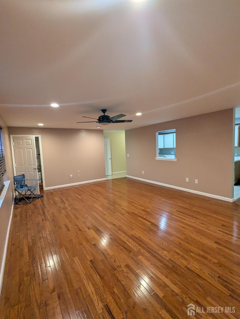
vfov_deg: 94.4
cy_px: 160
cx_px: 120
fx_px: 148
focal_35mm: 16
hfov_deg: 78.3
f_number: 2.2
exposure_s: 1/120
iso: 464
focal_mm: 2.35
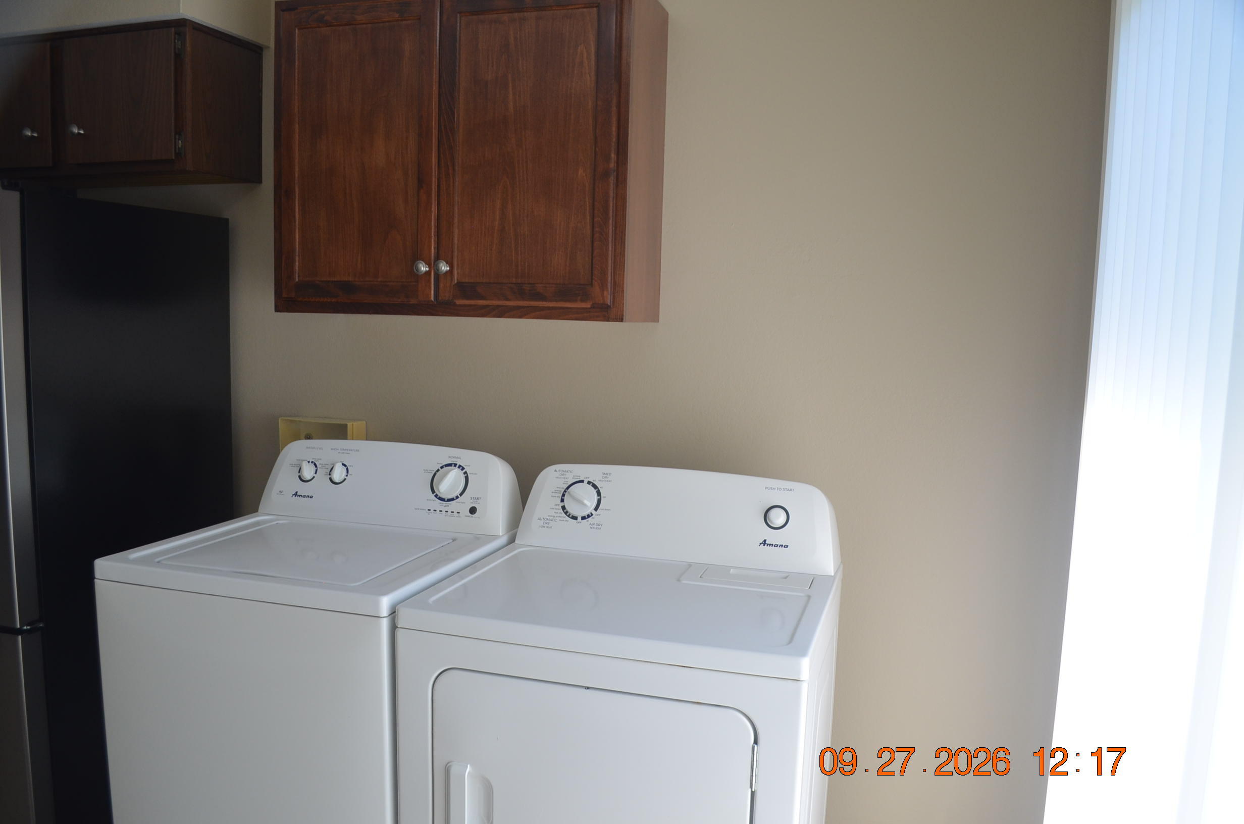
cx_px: 622
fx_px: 931
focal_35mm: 27
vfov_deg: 47.7
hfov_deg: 67.5
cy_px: 412
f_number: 5.6
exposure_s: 1/125
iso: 400
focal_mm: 18
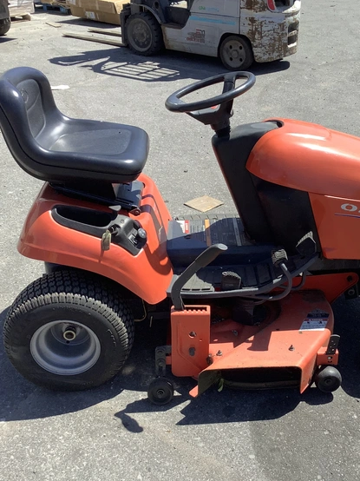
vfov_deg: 44.8
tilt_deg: -25.5
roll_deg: -0.4
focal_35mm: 42
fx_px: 583
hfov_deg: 33.9
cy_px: 244
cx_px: 249
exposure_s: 1/747
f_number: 2.4
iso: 25
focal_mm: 3.3
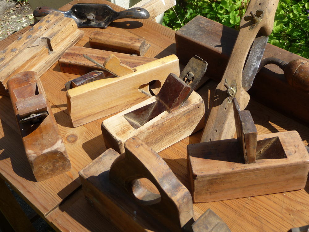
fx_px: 446
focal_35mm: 50
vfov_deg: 29.1
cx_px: 154
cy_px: 116
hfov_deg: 38.2
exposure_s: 1/640
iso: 100
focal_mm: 8.5
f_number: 4.2
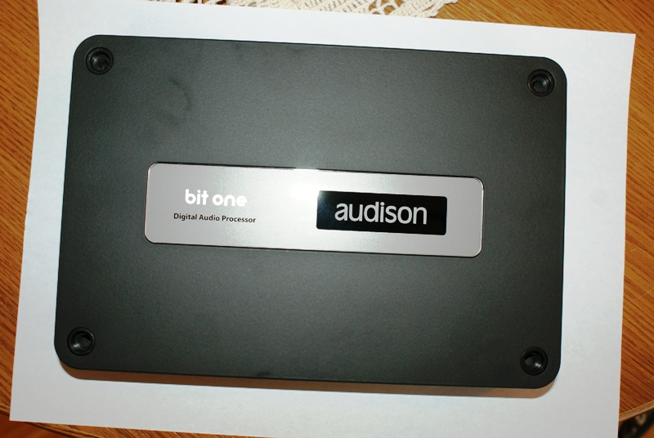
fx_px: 710
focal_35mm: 39
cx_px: 327
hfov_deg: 49.5
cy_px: 219
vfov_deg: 34.3
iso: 400
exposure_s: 1/60
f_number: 5.6
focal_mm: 26
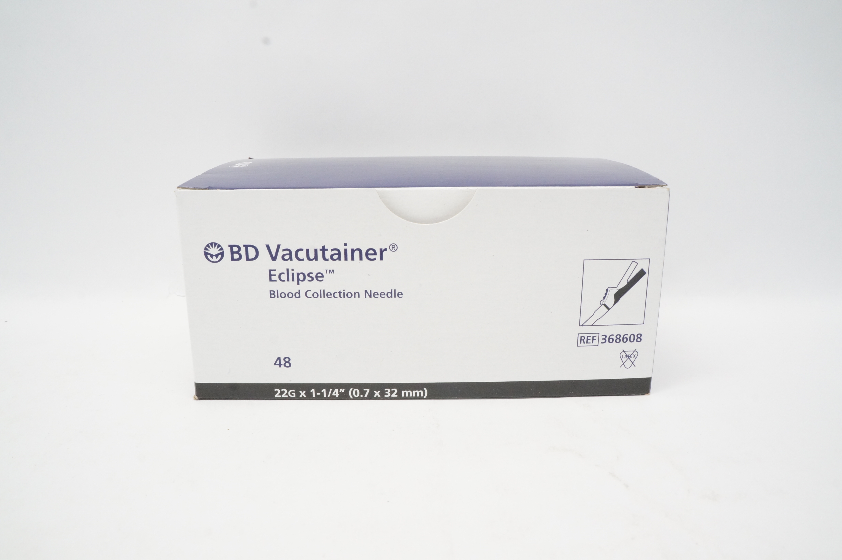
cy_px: 280
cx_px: 421
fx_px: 631
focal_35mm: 27
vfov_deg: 47.8
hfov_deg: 67.4
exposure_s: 1/25
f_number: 14
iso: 1600
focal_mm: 18
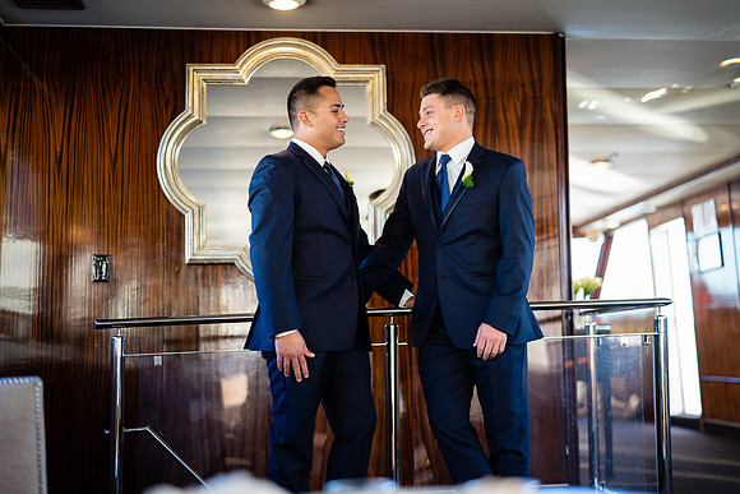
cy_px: 247
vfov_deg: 27.0
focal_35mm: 50
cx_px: 370
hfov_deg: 39.6
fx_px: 1028
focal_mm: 50
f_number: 1.4
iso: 160
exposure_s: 1/200
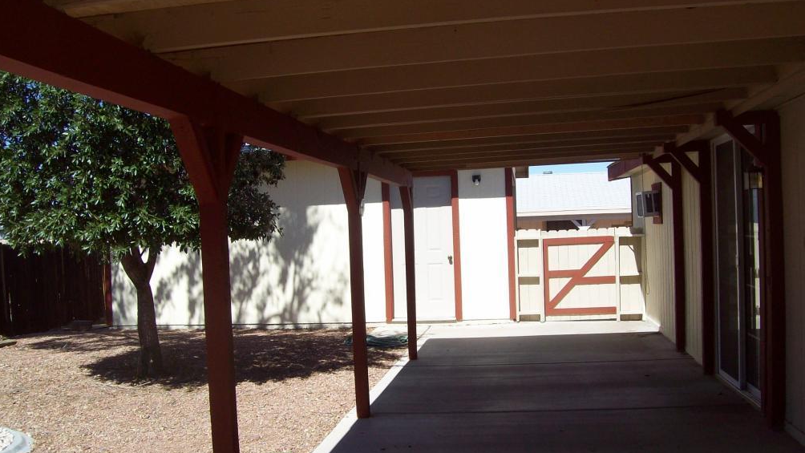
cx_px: 407
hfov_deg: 50.5
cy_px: 226
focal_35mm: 40
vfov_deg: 29.7
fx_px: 854
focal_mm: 6
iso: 80
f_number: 4.8
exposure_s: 1/493
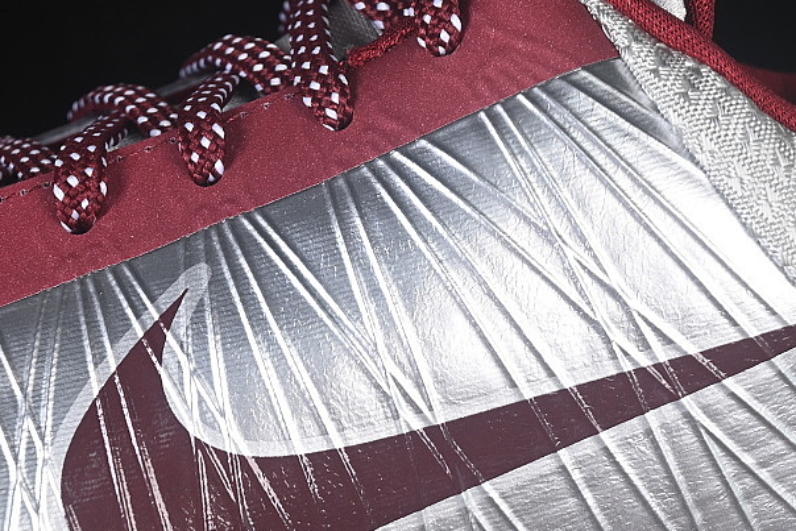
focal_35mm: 134
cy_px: 370
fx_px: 2963
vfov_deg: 10.2
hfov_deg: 15.3
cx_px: 351
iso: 160
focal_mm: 50
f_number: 6.3
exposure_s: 1/60
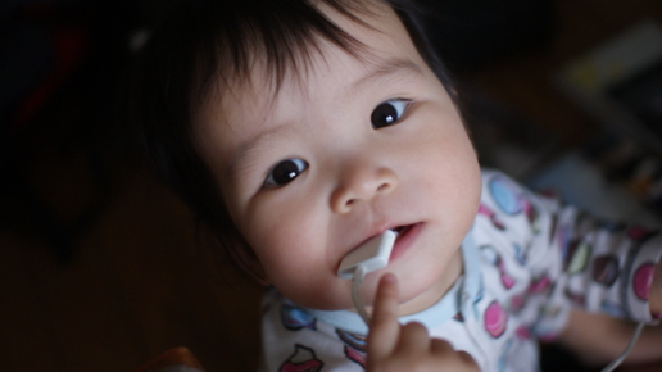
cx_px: 332
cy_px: 151
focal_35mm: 48
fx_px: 842
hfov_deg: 42.9
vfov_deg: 24.9
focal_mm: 30
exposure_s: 1/320
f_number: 1.6
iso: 400
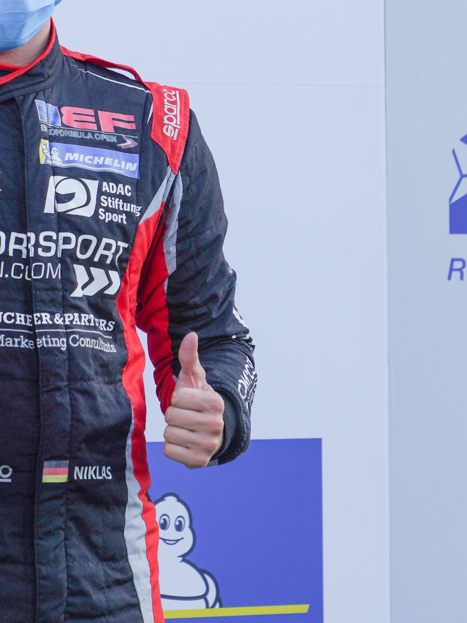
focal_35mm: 202
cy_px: 158
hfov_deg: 7.3
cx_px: 70
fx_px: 3634
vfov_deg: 9.8
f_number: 4
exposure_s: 1/1000
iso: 160
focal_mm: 70
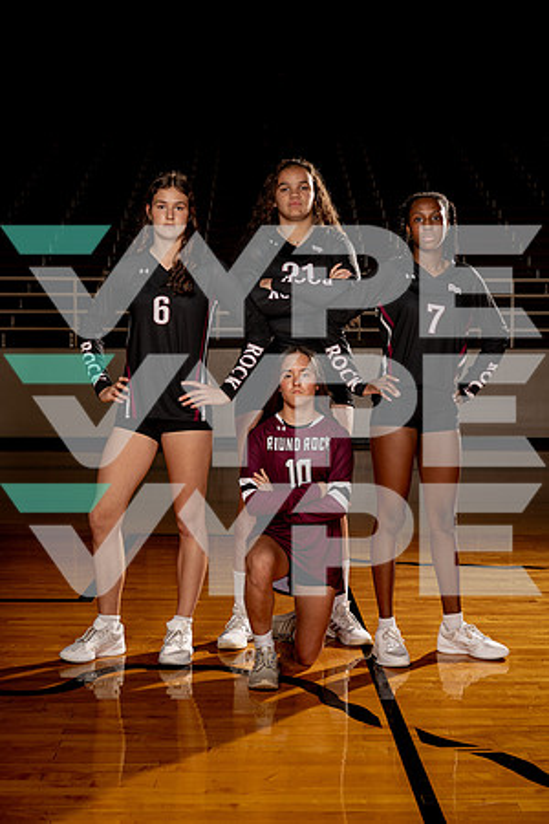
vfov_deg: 38.9
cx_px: 274
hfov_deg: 26.5
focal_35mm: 51
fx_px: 1167
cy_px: 412
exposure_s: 1/250
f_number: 5.6
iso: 100
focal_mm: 51
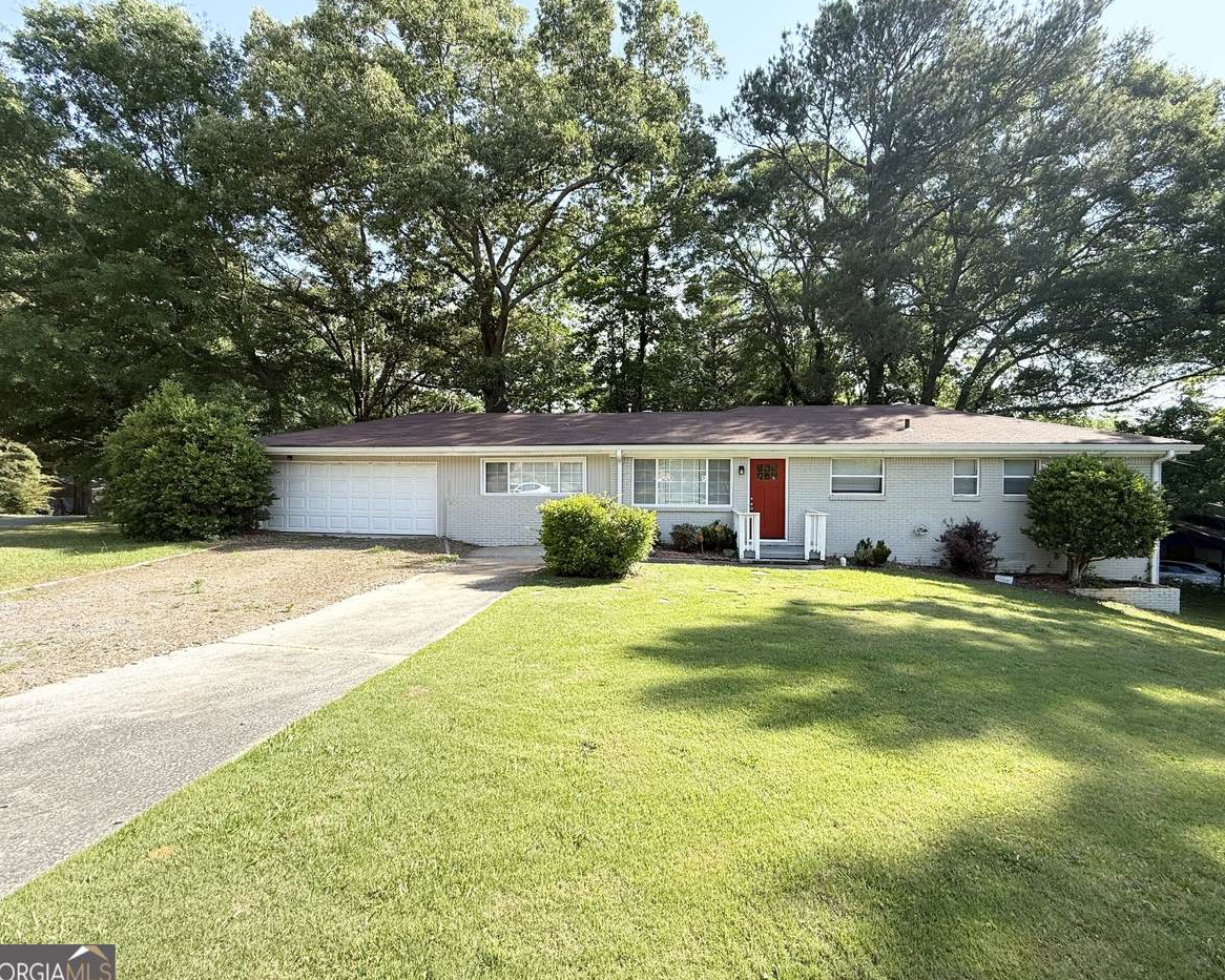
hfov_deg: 96.7
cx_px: 637
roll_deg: -0.1
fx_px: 544
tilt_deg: -1.3
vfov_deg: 84.0
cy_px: 491
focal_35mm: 15
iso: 50
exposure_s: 1/596
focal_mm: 2.22
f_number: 2.2
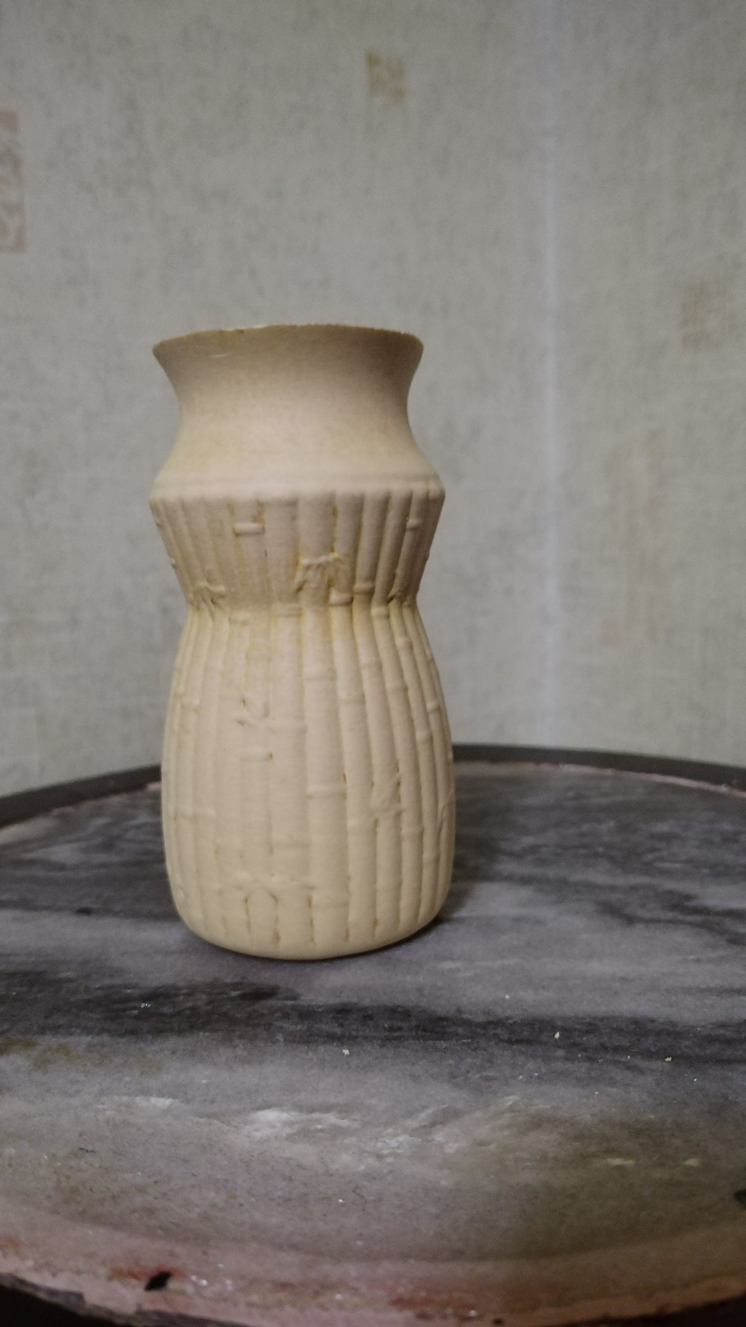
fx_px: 1020
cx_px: 365
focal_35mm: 29
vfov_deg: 66.1
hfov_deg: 40.2
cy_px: 662
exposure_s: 1/20
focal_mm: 4.75
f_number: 1.8
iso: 1529
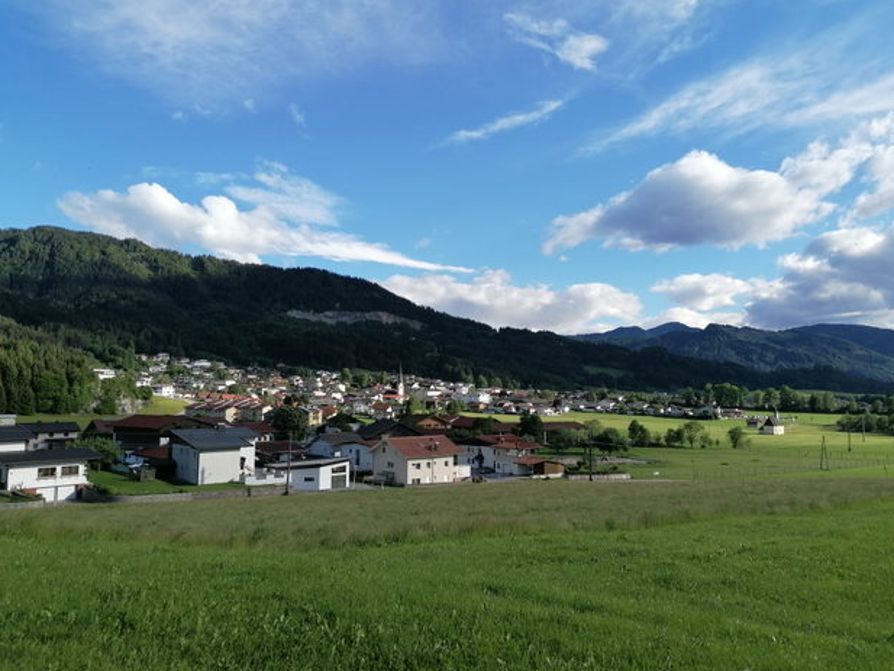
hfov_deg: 63.4
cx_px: 459
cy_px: 345
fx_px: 723
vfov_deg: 49.8
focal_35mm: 28
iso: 50
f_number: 1.8
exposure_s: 1/1067
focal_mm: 4.75
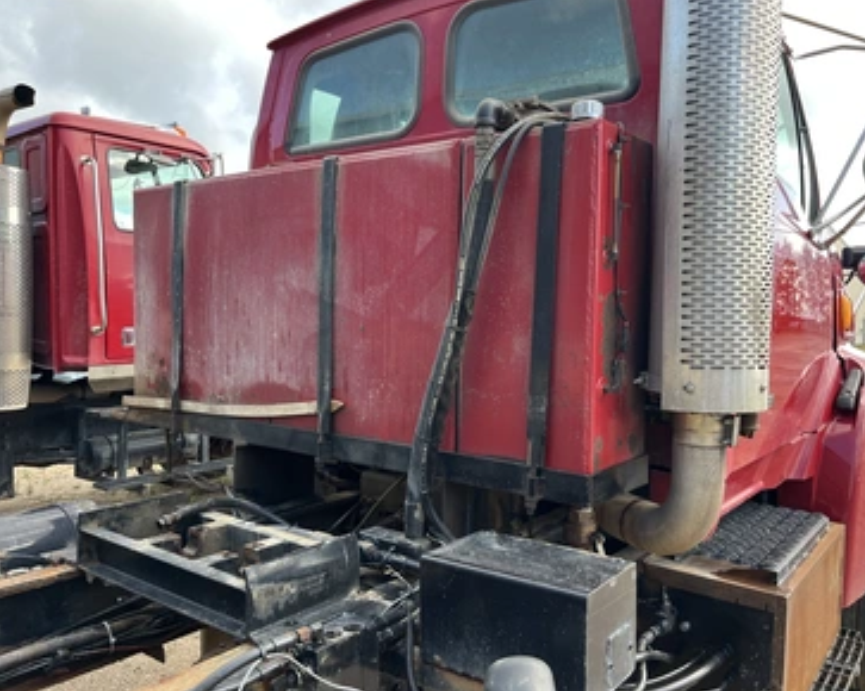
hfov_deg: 62.1
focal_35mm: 28
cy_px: 346
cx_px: 474
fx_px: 716
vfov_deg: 51.5
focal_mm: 5.1
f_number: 1.6
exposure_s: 1/257
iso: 40
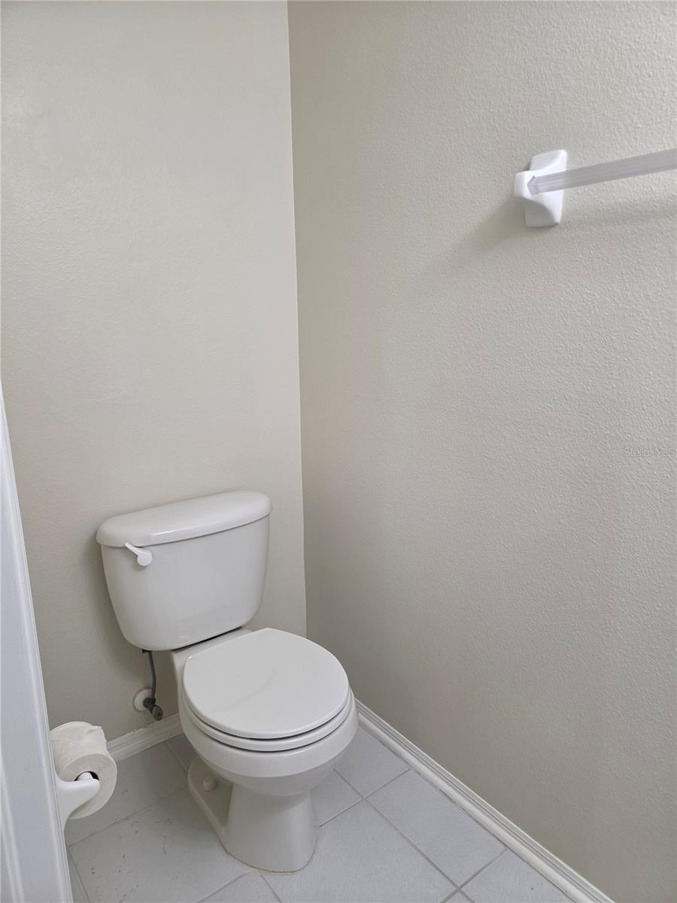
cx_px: 338
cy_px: 452
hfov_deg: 58.9
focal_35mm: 23
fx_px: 600
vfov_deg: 73.9
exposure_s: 1/120
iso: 160
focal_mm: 5.4
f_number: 1.8
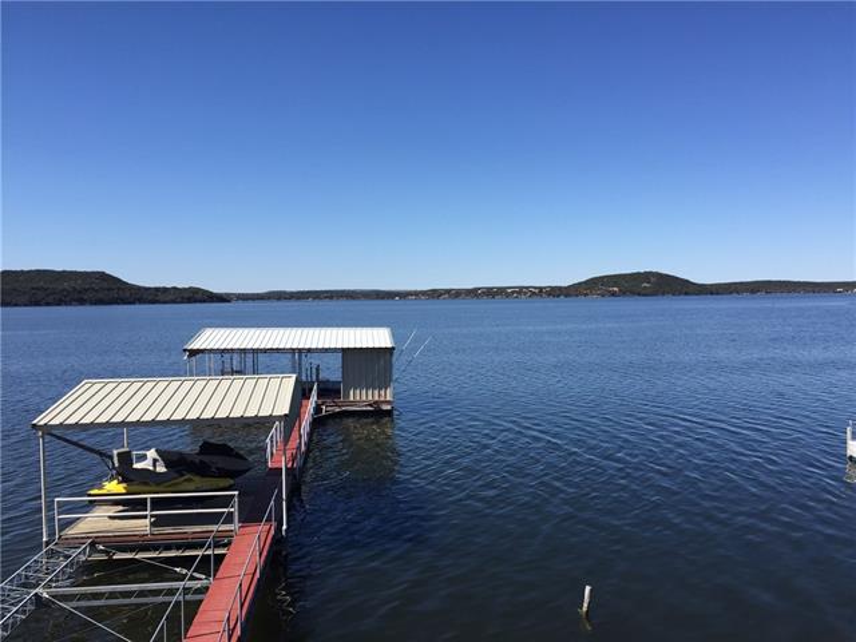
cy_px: 321
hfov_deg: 61.7
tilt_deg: -0.9
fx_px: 717
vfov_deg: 48.2
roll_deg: +1.0
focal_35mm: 29
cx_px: 428
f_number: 2.2
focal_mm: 4.15
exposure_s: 1/2326
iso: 32
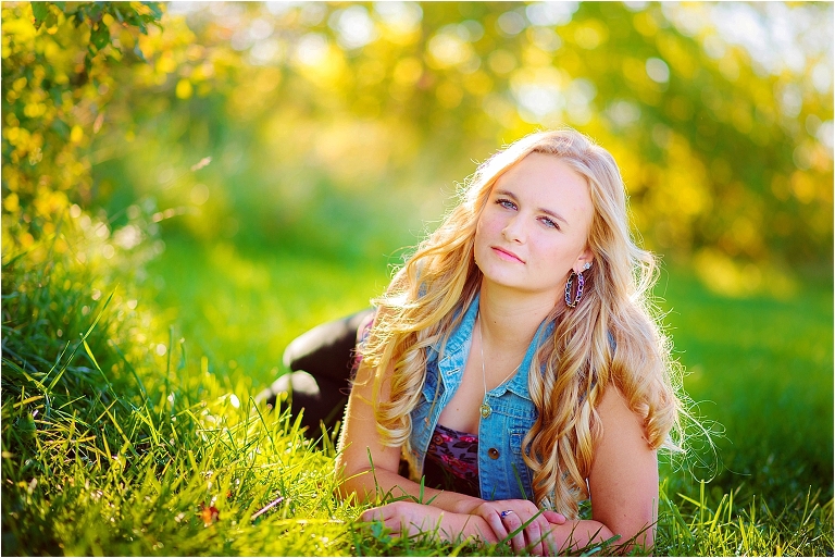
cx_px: 418
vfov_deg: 16.1
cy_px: 279
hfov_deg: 23.9
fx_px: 1973
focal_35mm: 85
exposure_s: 1/640
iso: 200
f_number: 2
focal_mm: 85
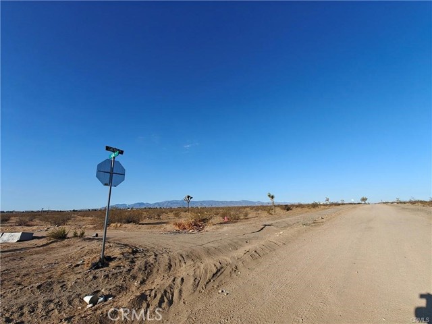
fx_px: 175
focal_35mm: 14
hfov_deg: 102.1
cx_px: 216
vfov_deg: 85.7
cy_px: 162
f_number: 2.2
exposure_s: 1/975
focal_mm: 2.62
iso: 64
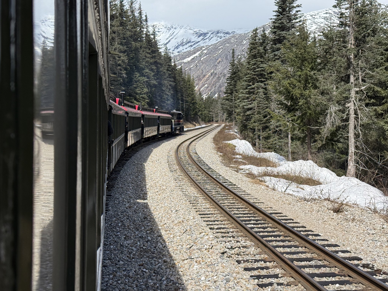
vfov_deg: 30.3
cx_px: 194
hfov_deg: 39.7
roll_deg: +0.5
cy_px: 146
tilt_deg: -4.0
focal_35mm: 48
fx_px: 538
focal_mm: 6.76
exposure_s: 1/3891
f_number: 1.78
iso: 64
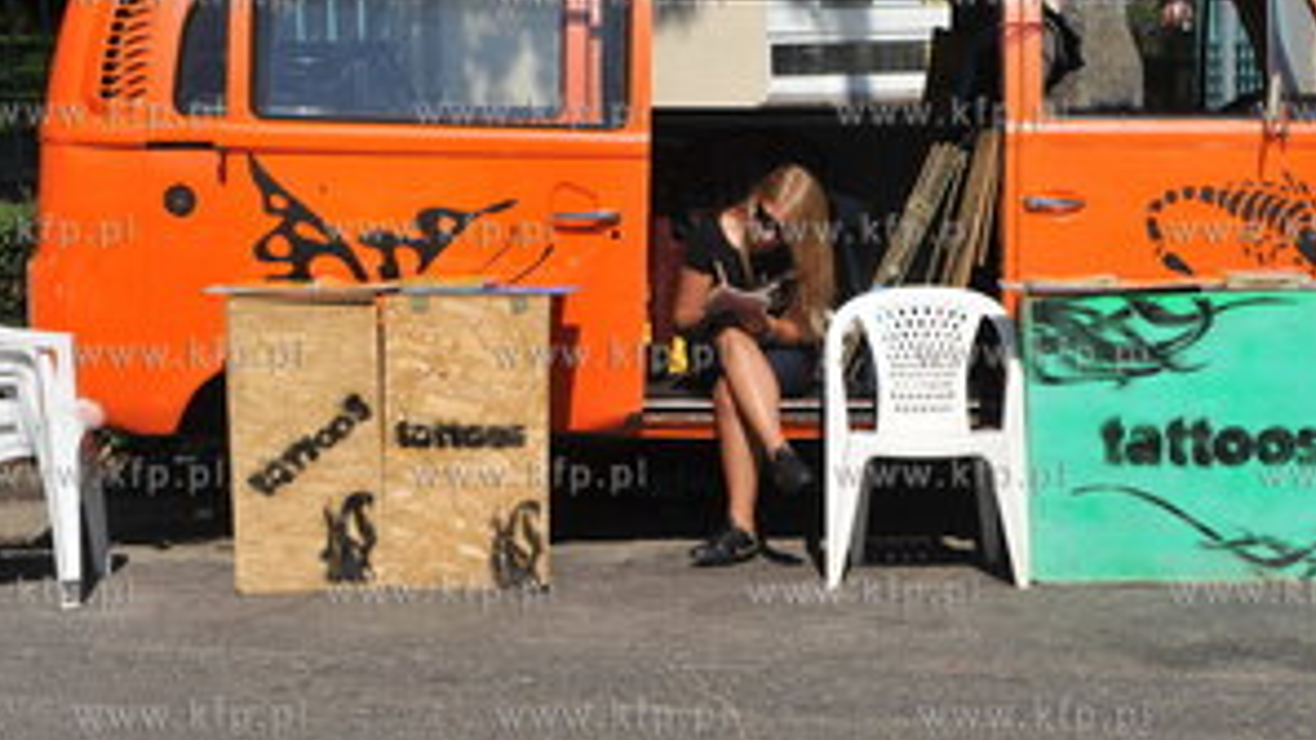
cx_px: 767
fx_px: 3245
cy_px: 412
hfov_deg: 22.9
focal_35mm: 93
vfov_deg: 13.0
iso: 400
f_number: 11
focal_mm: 66
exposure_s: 1/1000
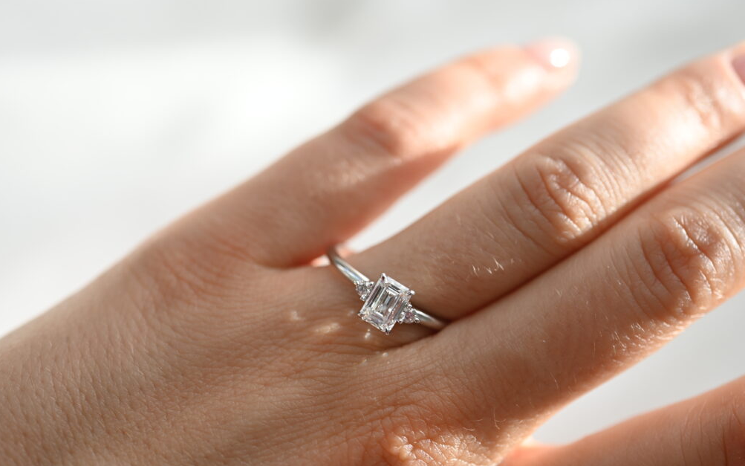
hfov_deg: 38.9
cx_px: 377
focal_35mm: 52
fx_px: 1056
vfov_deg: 24.9
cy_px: 245
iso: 100
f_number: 5
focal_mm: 50
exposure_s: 1/100
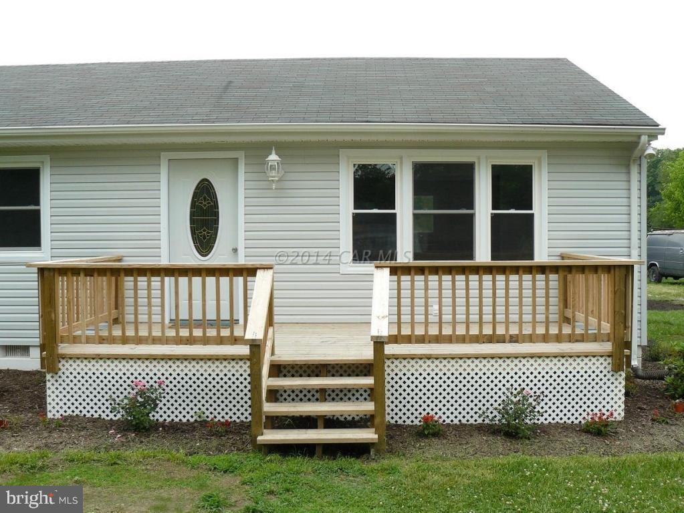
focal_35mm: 36
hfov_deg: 51.4
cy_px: 256
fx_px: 711
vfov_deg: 39.6
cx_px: 342
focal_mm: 6
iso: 100
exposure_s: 1/200
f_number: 4
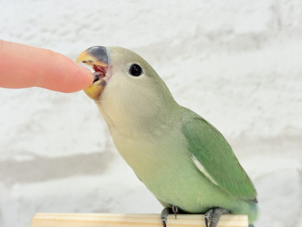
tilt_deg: -2.4
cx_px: 151
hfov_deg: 36.8
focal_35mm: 52
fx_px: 454
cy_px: 114
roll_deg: +6.5
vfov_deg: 28.0
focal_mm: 5.96
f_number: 1.6
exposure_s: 1/50
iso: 40
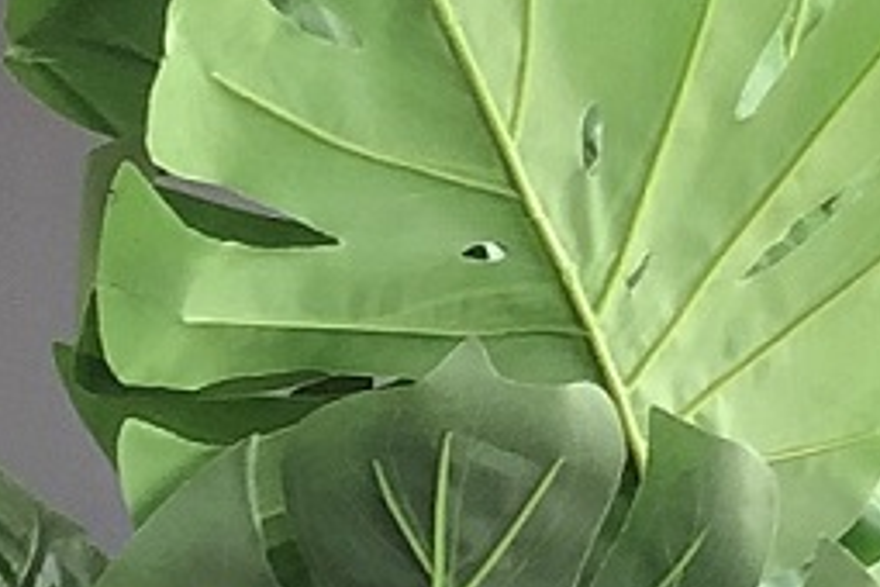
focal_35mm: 424
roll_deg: -1.8
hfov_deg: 4.9
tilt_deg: -11.5
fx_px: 10364
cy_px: 2807
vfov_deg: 3.1
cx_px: 17
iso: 25
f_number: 2.4
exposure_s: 1/51
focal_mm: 6
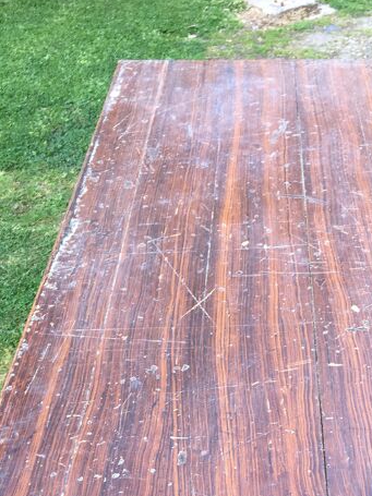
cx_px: 256
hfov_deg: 28.3
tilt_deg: -45.0
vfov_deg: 35.7
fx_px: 731
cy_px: 425
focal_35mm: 51
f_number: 2.2
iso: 32
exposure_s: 1/100
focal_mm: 4.15
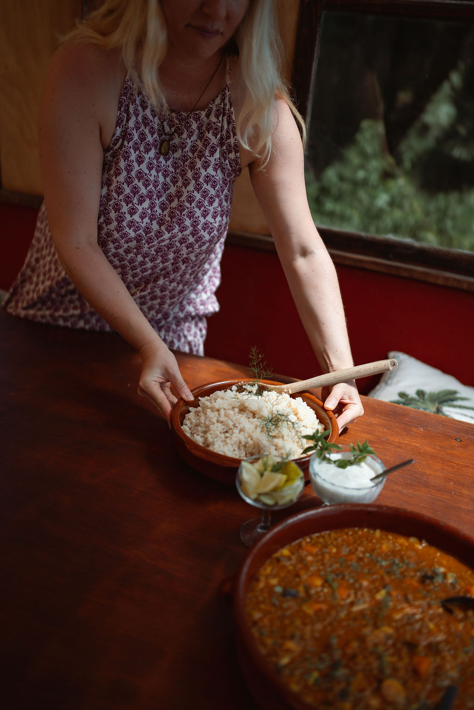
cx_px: 237
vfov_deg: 54.4
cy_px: 355
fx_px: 691
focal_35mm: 35
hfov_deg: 37.9
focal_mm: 35
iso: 320
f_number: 1.8
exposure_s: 1/8000
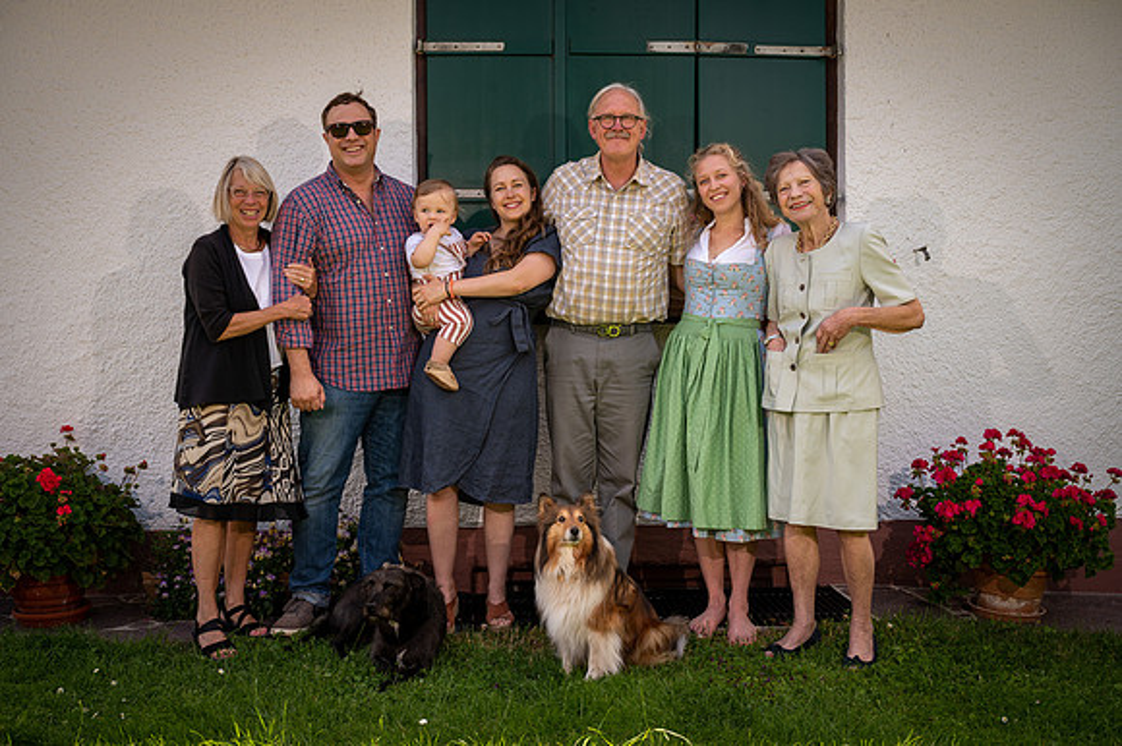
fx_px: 1090
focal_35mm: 35
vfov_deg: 37.8
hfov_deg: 54.5
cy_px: 373
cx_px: 561
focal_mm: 35
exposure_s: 1/200
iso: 250
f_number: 8
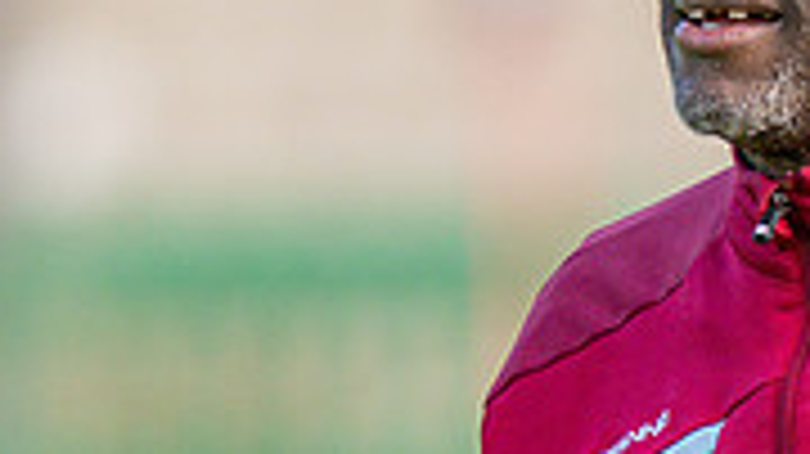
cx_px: 661
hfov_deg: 1.2
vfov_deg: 0.7
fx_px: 37929
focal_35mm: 1767
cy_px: 485
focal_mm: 300
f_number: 2.8
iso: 400
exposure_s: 1/3200
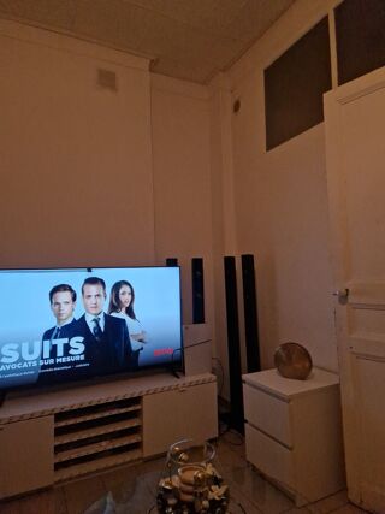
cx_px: 192
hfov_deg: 58.9
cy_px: 257
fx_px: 341
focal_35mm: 23
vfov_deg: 73.9
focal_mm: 5.4
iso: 320
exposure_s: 1/120
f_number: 1.8
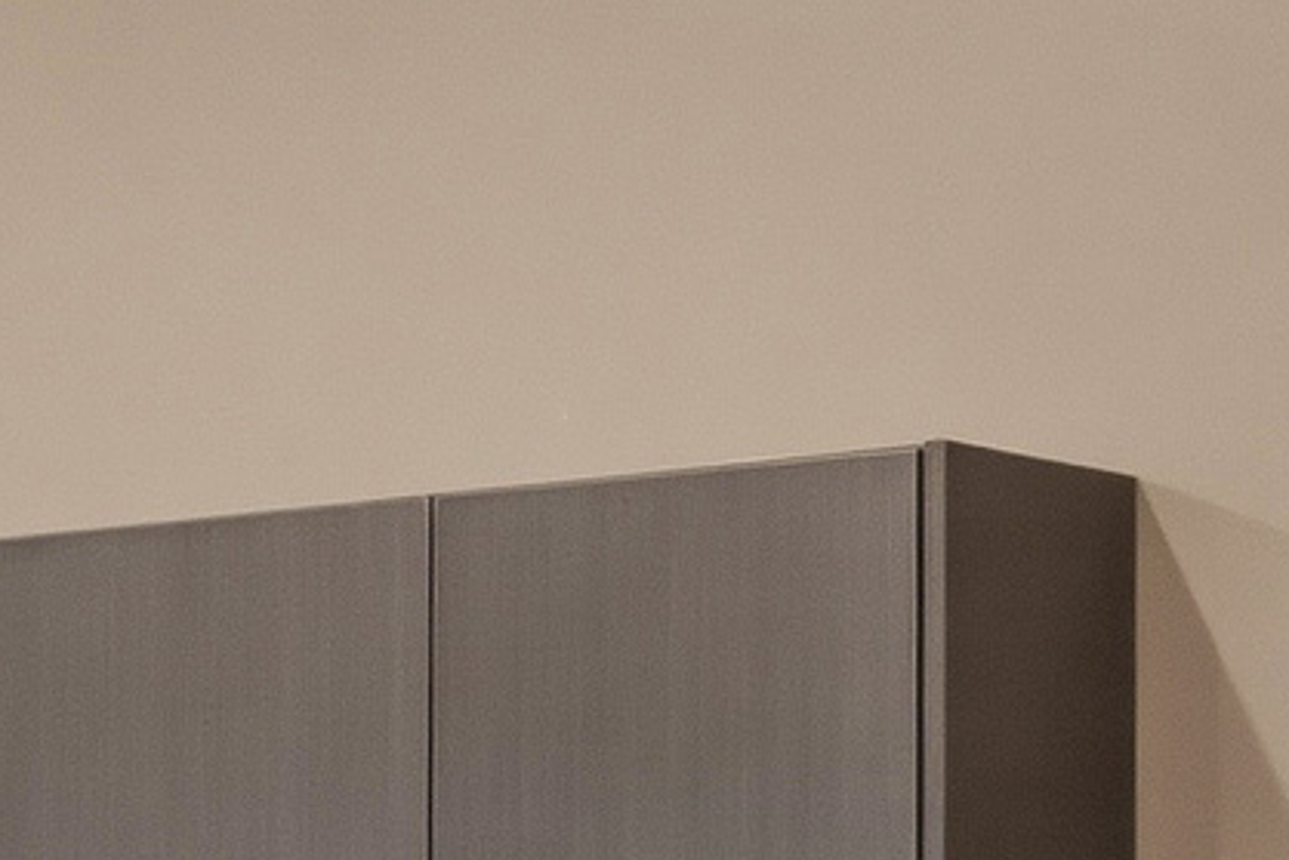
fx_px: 8775
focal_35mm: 245
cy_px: 1738
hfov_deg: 7.8
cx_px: -1755
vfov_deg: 5.5
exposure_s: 1/160
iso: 1250
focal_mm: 50
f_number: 3.5
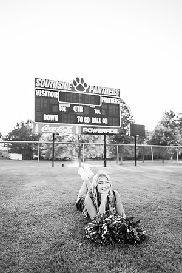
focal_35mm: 24
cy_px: 136
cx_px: 91
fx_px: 182
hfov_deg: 53.1
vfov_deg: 73.7
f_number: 2
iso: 125
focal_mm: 24
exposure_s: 1/500
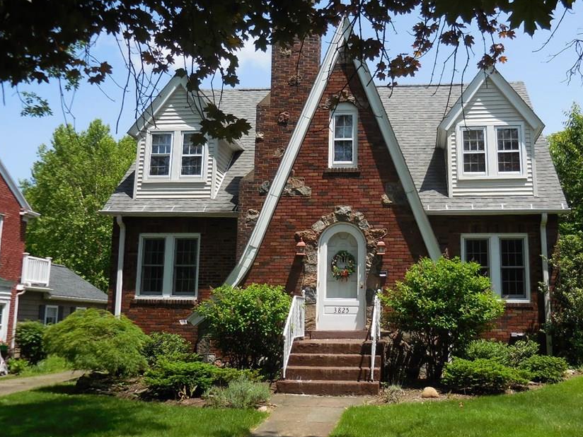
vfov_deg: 35.1
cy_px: 187
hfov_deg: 45.5
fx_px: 691
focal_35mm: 41
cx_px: 357
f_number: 3.7
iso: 125
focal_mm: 5.9
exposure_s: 1/800
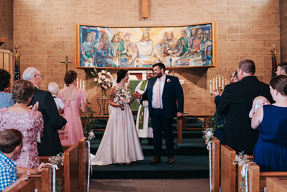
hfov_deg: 38.8
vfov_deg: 26.4
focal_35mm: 51
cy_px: 91
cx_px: 133
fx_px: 408
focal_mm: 35
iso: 900
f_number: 3.2
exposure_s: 1/125
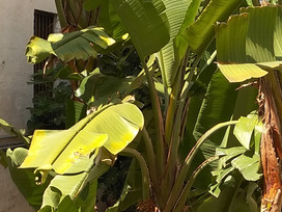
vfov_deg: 14.3
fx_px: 831
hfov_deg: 19.3
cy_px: 203
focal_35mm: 102
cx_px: 129
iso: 125
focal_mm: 3.82
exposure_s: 1/605
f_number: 2.2
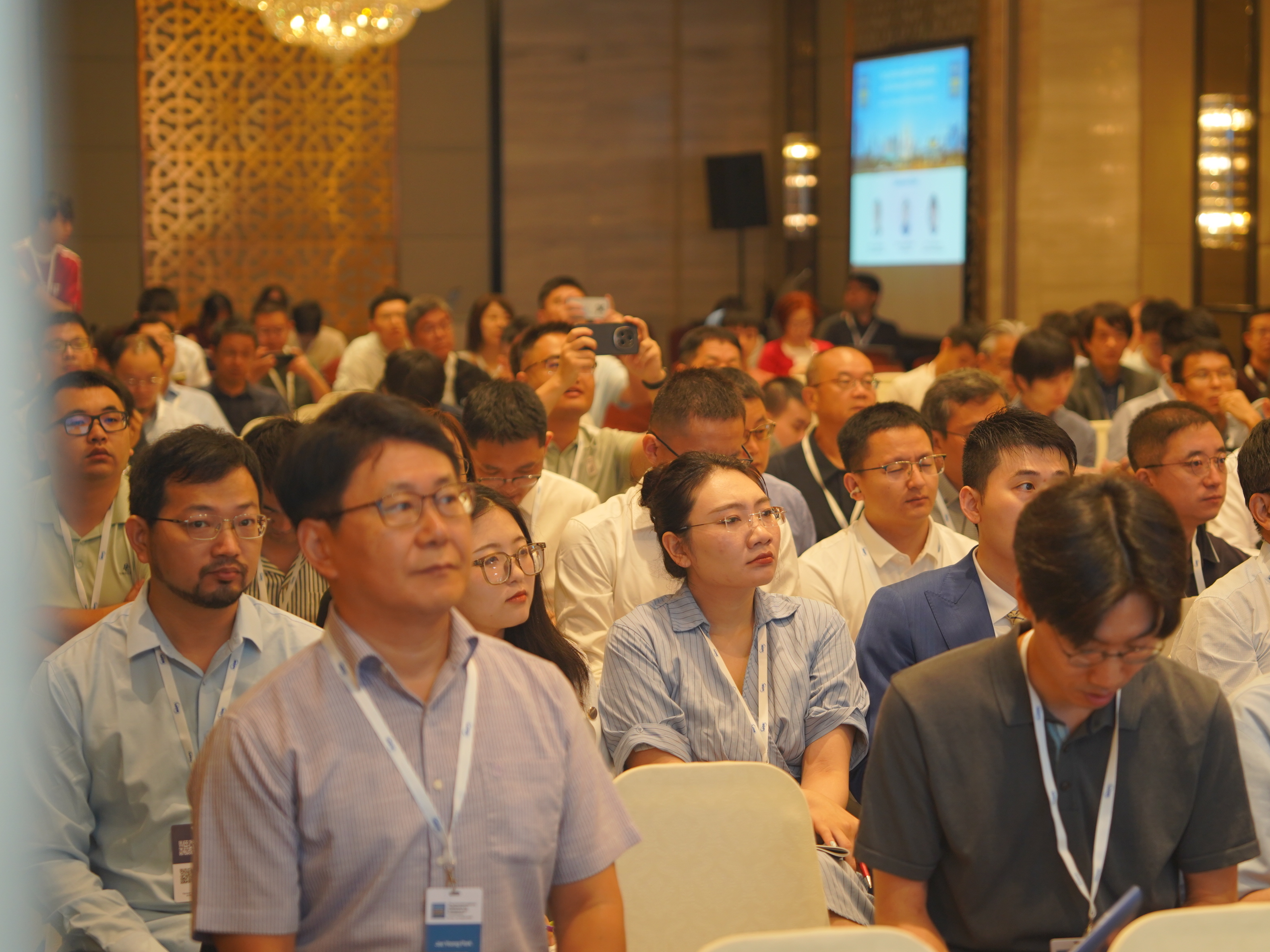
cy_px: 487
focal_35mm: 84
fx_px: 3082
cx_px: 762
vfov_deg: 17.6
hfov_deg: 23.3
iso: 640
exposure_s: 1/100
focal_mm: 70
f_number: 2.8
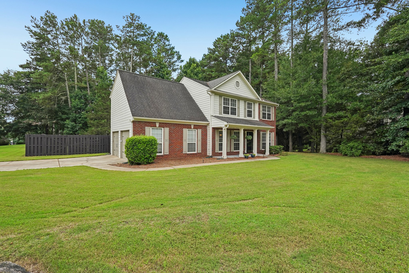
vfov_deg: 73.7
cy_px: 136
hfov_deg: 96.7
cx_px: 204
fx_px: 182
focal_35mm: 16
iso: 800
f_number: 8
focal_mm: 16
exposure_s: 1/1000
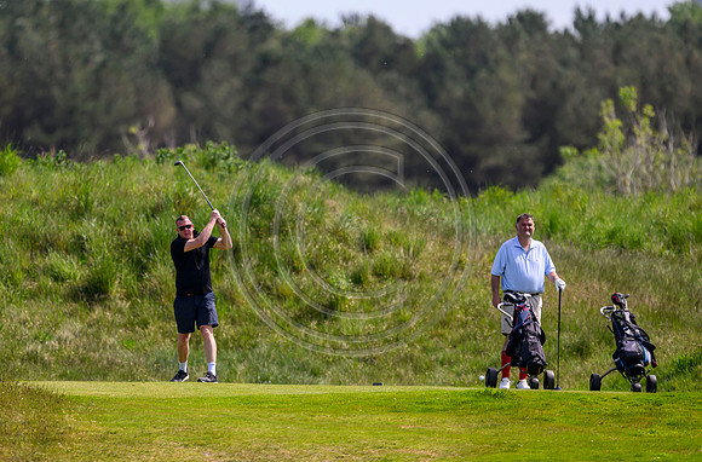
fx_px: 13265
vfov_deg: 2.0
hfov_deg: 3.0
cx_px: 276
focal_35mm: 683
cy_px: 211
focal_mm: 560
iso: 500
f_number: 4
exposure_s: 1/2500
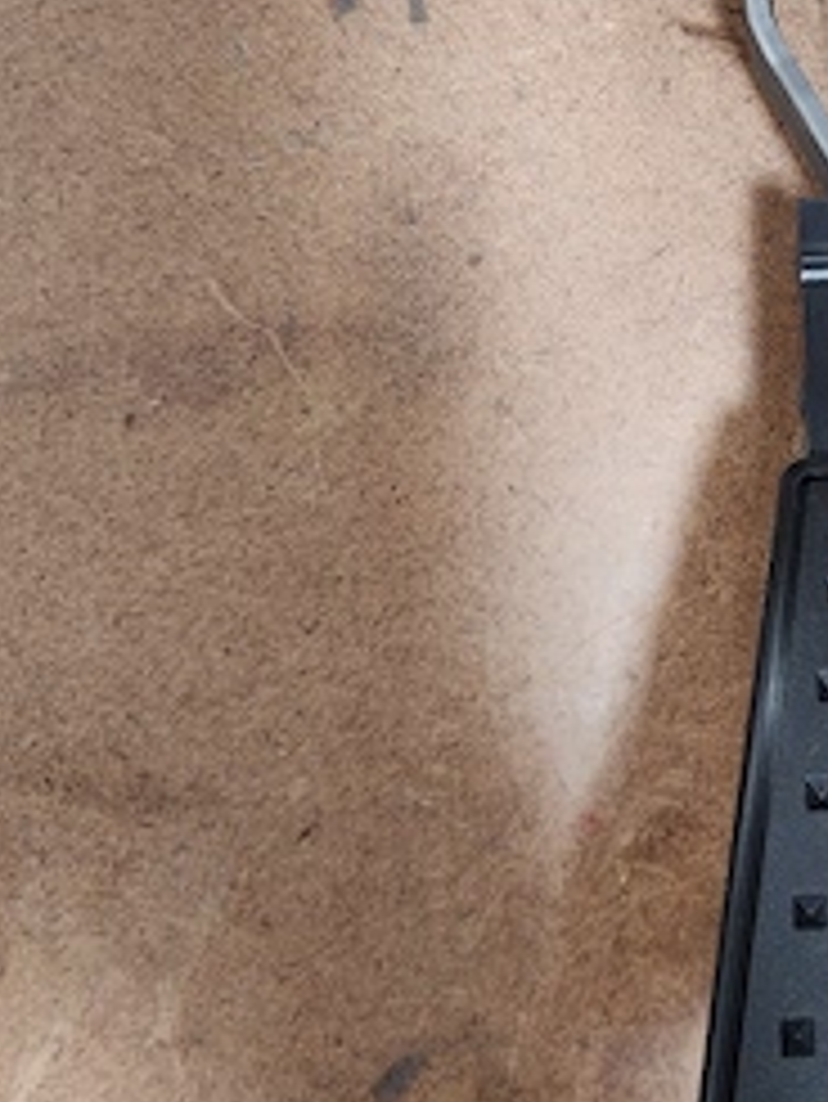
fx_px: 1912
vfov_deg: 31.5
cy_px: 261
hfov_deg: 23.7
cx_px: 752
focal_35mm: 60
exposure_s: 1/120
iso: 250
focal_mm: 5.4
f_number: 1.8
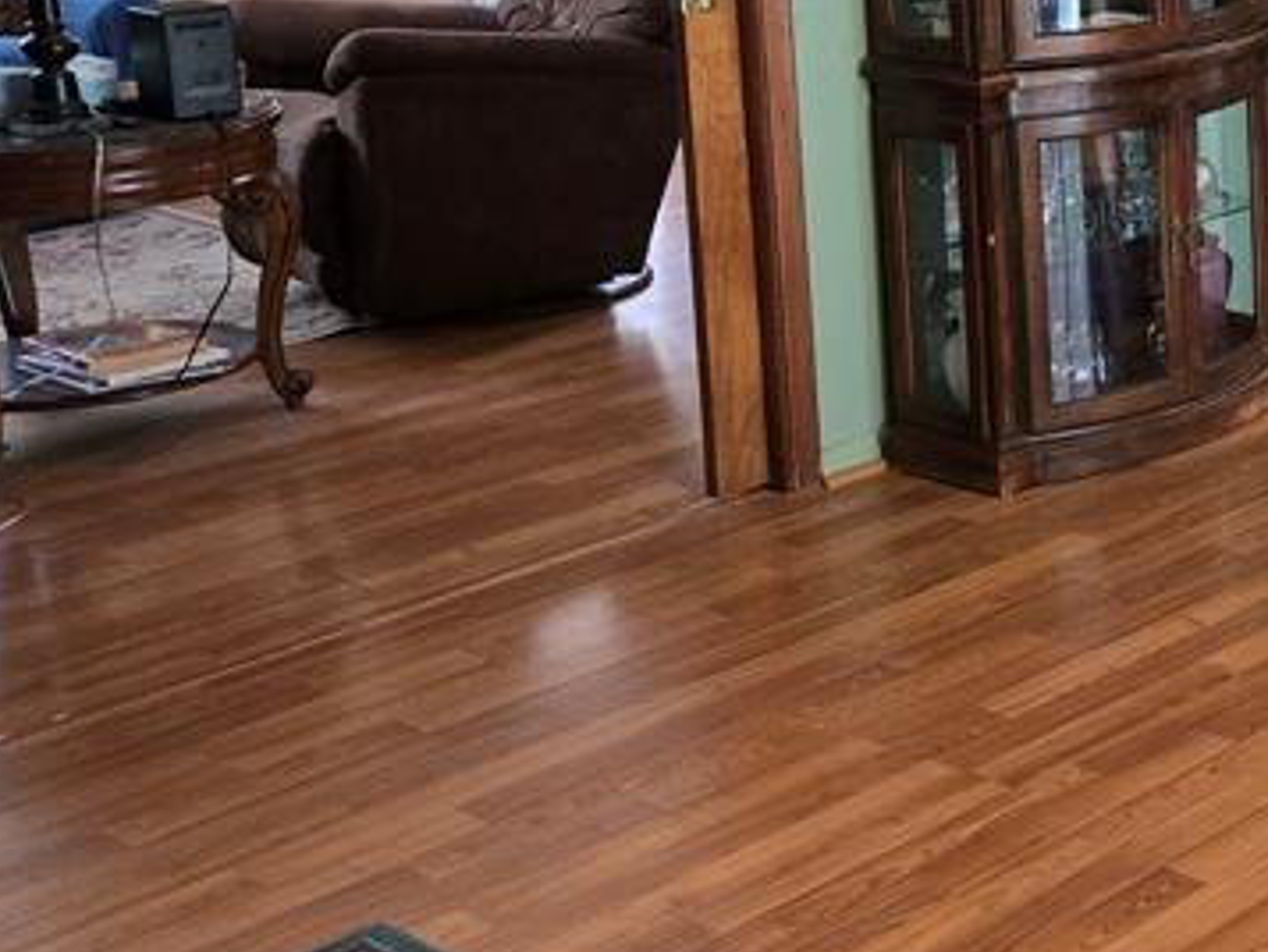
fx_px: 2418
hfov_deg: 25.9
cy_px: 167
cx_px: 1563
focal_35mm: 66
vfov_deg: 21.9
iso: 320
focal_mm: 5.4
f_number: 1.8
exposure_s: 1/120
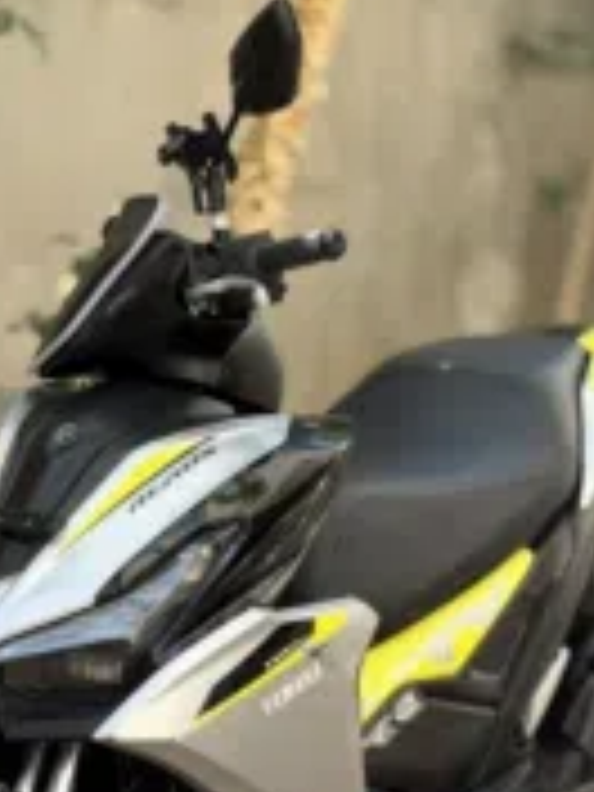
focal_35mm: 109
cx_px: 158
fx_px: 2494
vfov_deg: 17.9
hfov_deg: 13.5
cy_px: 644
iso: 64
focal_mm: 6.76
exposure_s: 1/566
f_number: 1.78
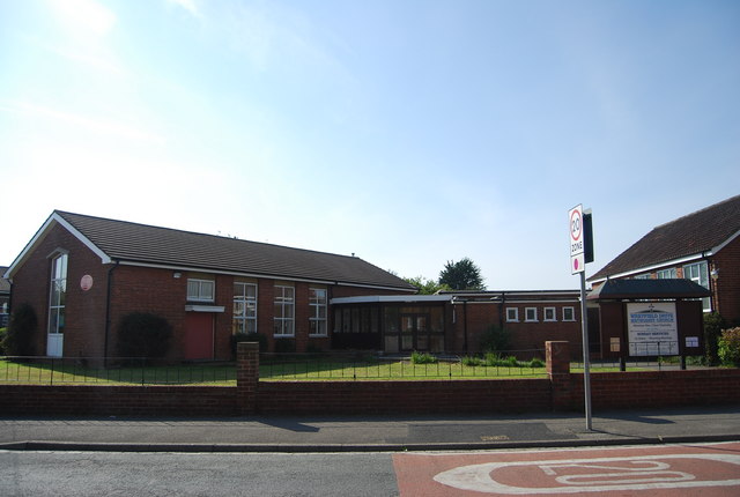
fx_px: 556
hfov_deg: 67.3
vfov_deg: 48.2
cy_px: 248
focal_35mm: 27
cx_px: 370
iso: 100
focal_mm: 18
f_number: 4.5
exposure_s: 1/1000
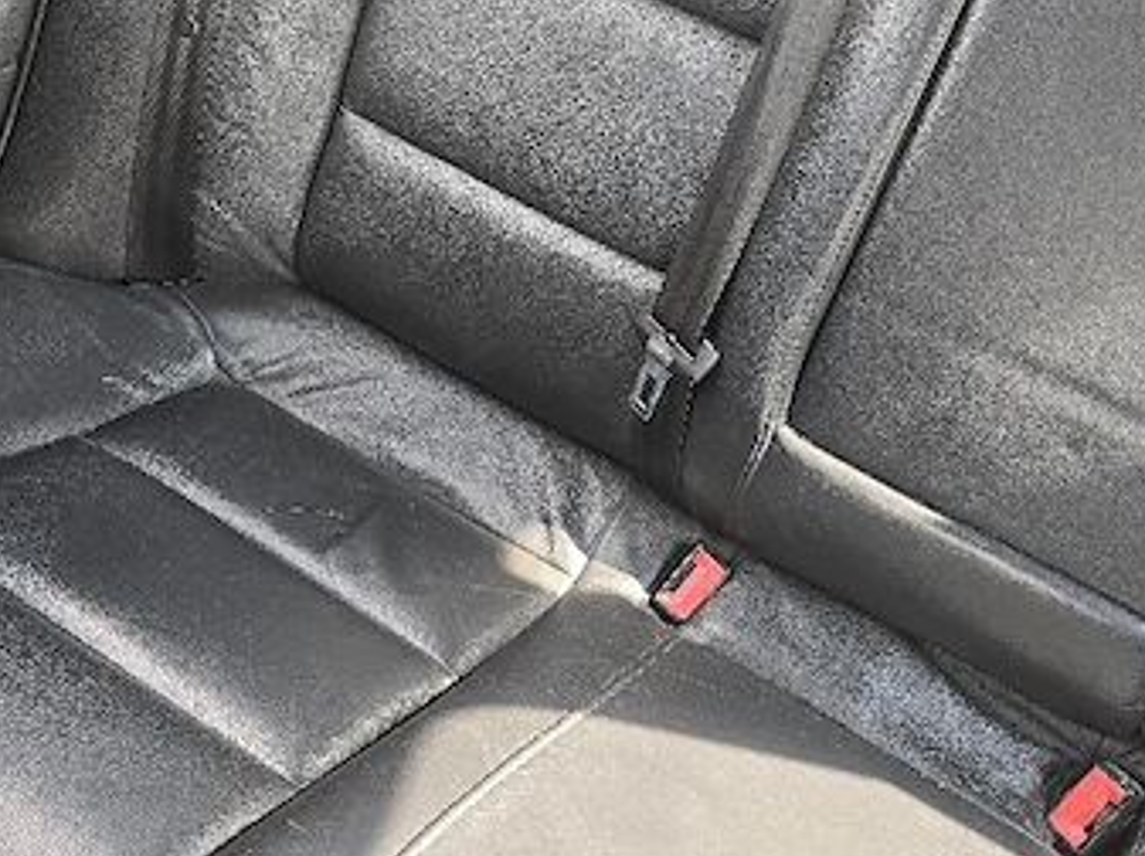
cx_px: 574
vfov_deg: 35.0
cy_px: 370
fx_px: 1355
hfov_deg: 45.8
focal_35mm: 41
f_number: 1.7
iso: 160
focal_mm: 6.3
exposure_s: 1/182
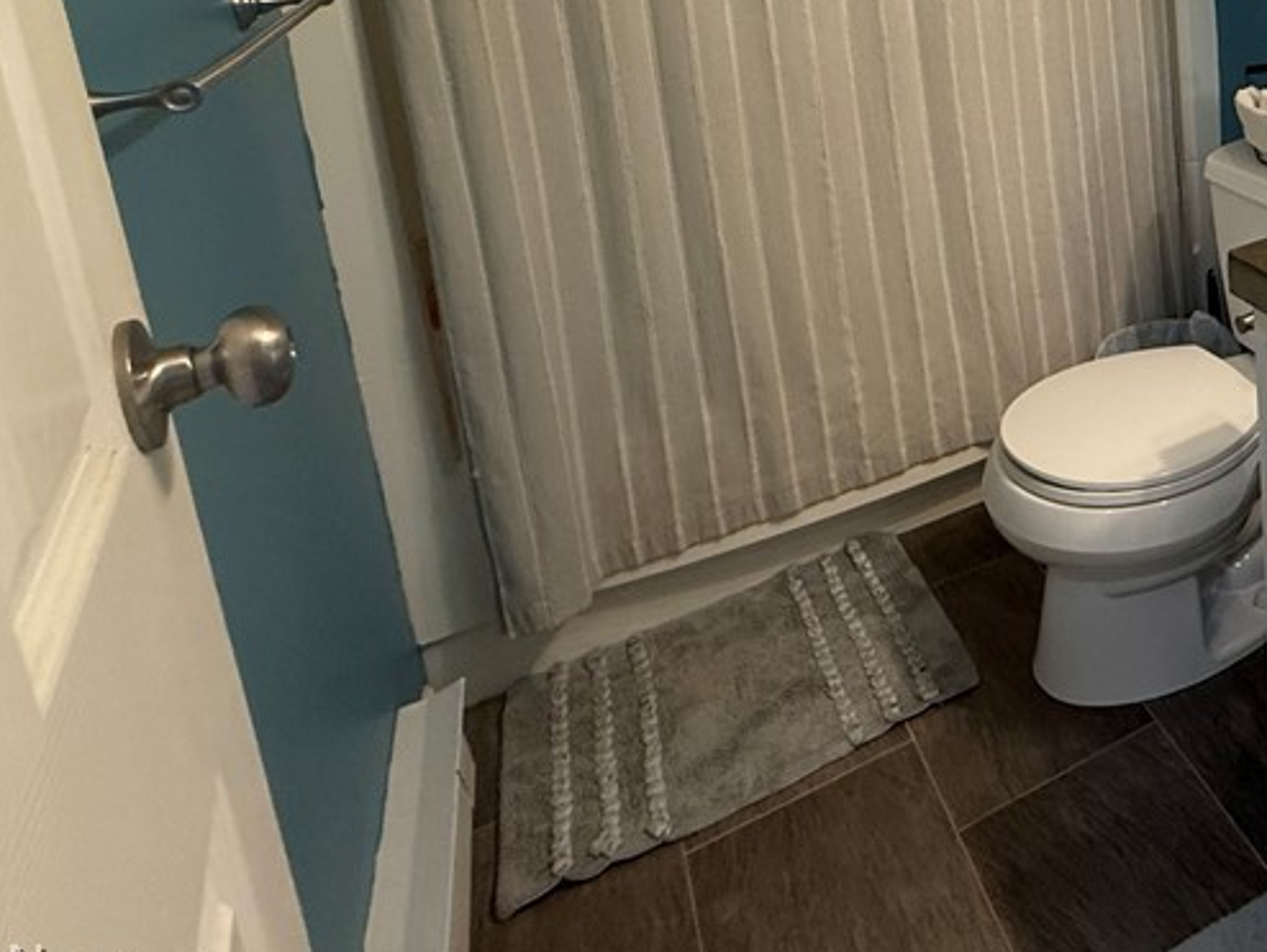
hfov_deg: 52.9
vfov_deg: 42.4
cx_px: 1172
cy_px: 23
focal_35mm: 29
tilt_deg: -9.9
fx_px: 1062
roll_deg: +3.2
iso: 320
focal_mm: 2.22
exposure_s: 1/120
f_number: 2.2
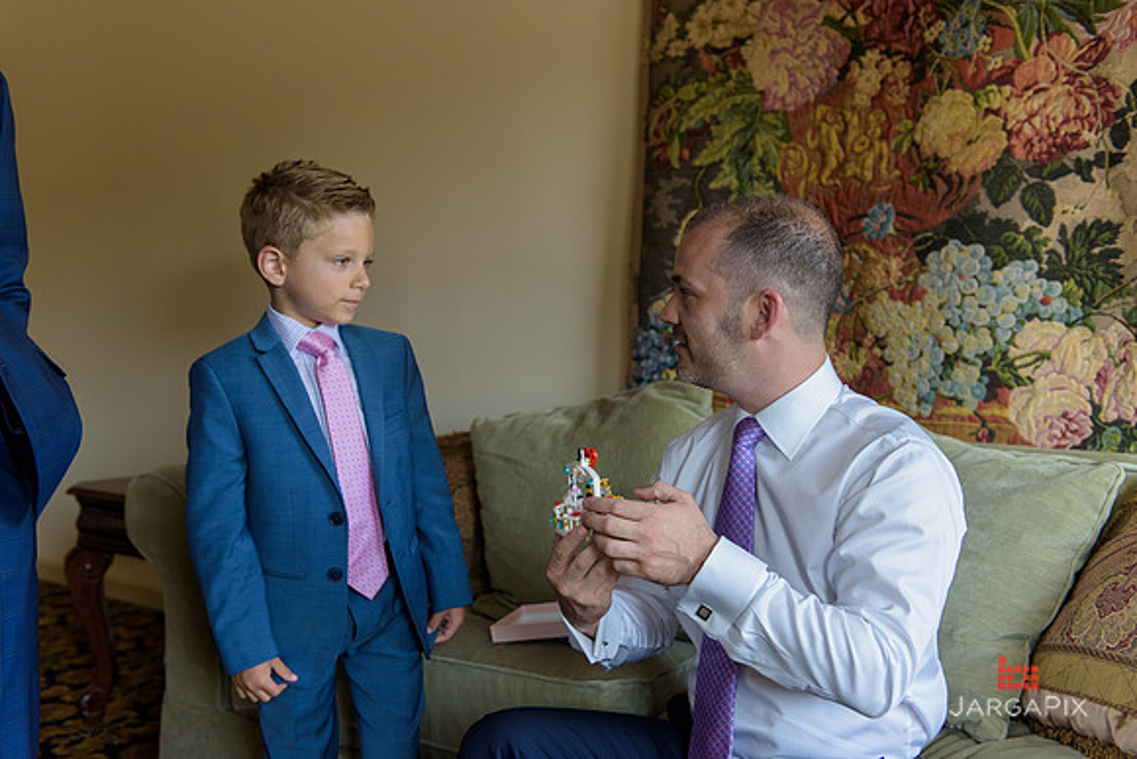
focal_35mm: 38
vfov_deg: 35.1
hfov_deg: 50.7
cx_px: 568
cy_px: 380
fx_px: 1200
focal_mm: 38
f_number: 3.2
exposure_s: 1/125
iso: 800
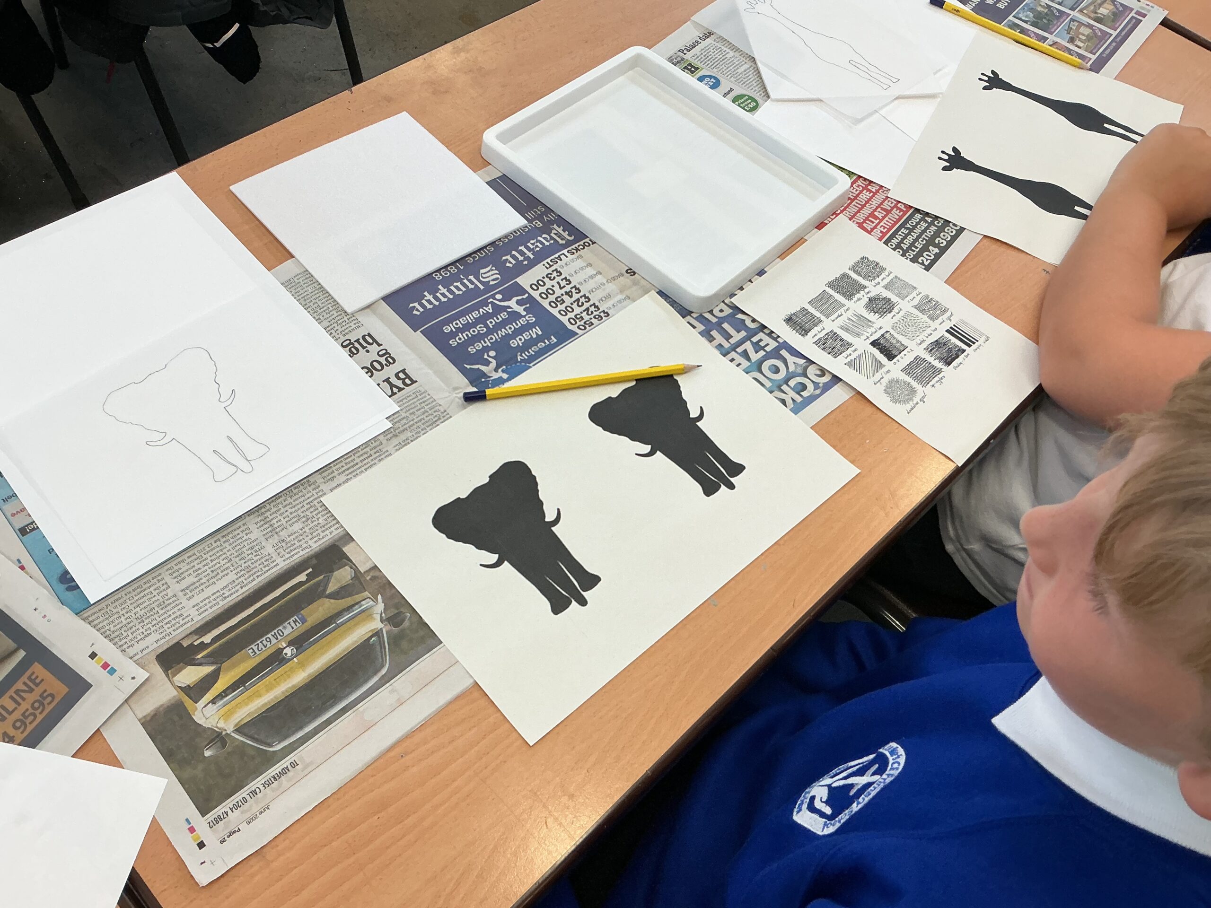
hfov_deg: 61.7
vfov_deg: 48.2
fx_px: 1015
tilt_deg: -55.5
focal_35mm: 29
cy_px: 454
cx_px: 606
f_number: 1.8
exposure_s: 1/120
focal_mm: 3
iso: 64
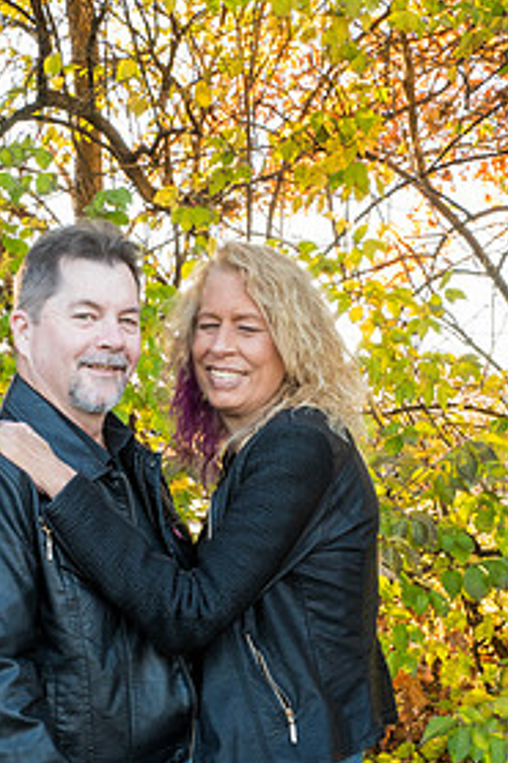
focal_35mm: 68
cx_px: 135
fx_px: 1441
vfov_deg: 29.3
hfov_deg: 19.9
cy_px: 549
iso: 2000
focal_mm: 42
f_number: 22
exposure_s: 1/15
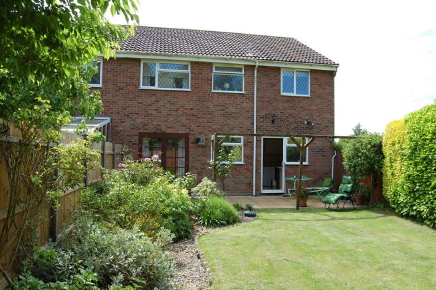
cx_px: 218
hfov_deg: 67.4
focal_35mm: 27
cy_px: 145
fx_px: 327
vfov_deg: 47.8
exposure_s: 1/250
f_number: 8
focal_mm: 18
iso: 200
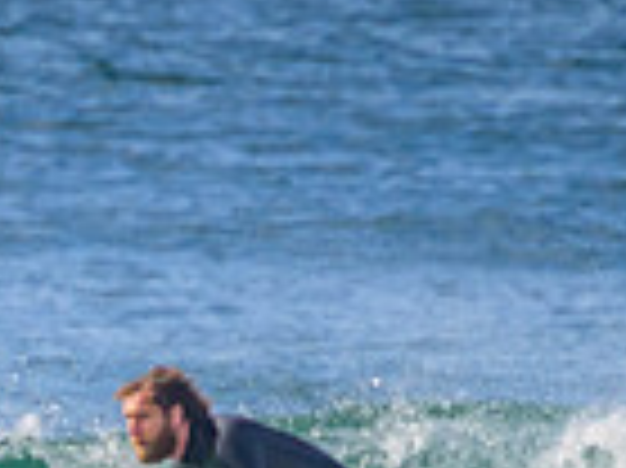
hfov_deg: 0.6
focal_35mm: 3211
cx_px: 14
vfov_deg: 0.5
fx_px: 58018
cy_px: 718
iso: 1400
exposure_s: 1/2000
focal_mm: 800
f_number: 11
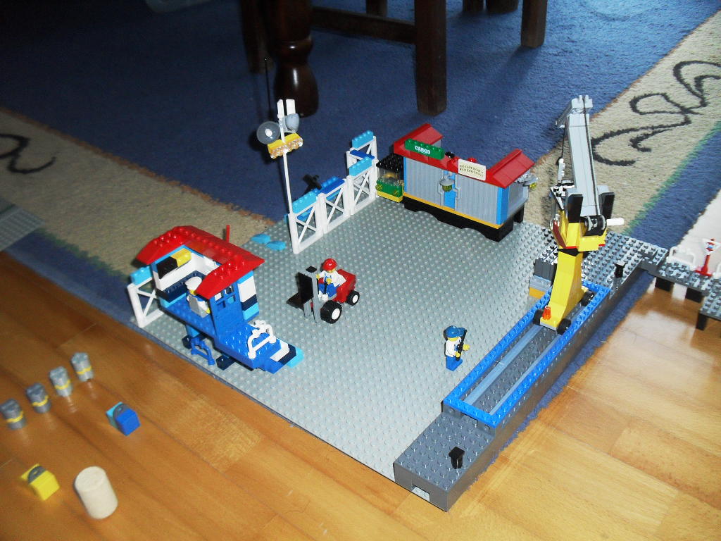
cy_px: 270
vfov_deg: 40.7
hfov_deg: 52.6
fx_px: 729
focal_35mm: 35
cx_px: 360
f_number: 3.2
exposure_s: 1/45
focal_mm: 6.3
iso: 200
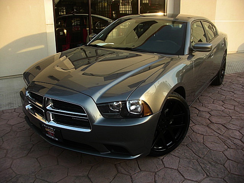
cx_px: 122
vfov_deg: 39.7
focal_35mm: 36
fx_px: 254
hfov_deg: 51.4
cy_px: 92
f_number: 2.8
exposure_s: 1/125
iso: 50
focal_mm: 6.3
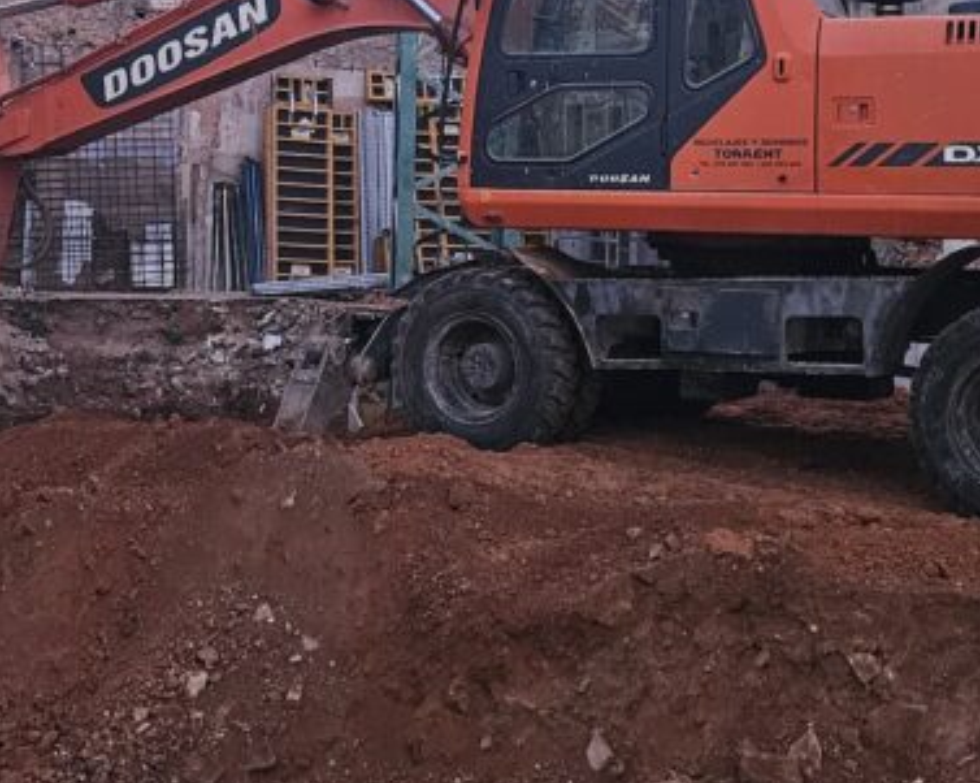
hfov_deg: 31.0
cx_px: 450
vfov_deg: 24.6
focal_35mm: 61
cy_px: 177
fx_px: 1768
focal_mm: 5.4
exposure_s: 1/25
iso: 800
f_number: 1.8
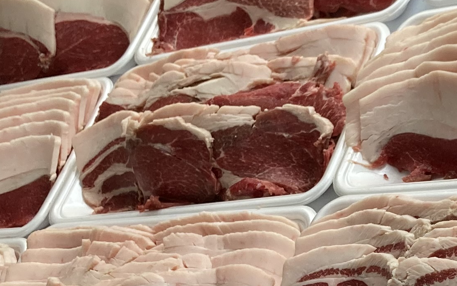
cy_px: 268
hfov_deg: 18.7
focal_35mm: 108
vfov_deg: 12.0
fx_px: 1345
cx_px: 466
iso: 50
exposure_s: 1/120
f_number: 1.8
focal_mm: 3.99
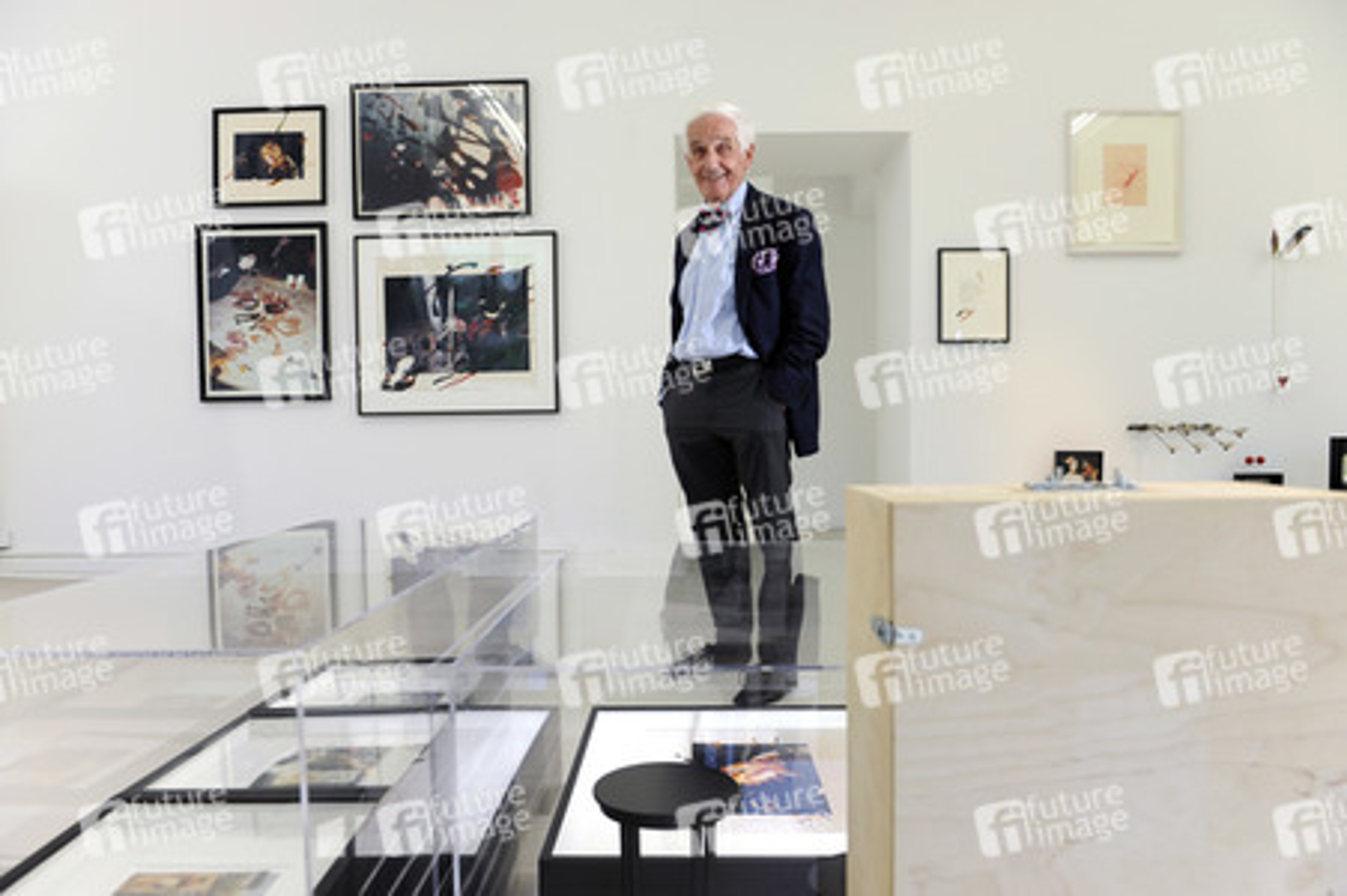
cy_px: 448
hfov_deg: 69.4
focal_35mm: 26
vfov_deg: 49.5
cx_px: 674
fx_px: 972
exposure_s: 1/125
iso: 400
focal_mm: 26
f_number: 4.5
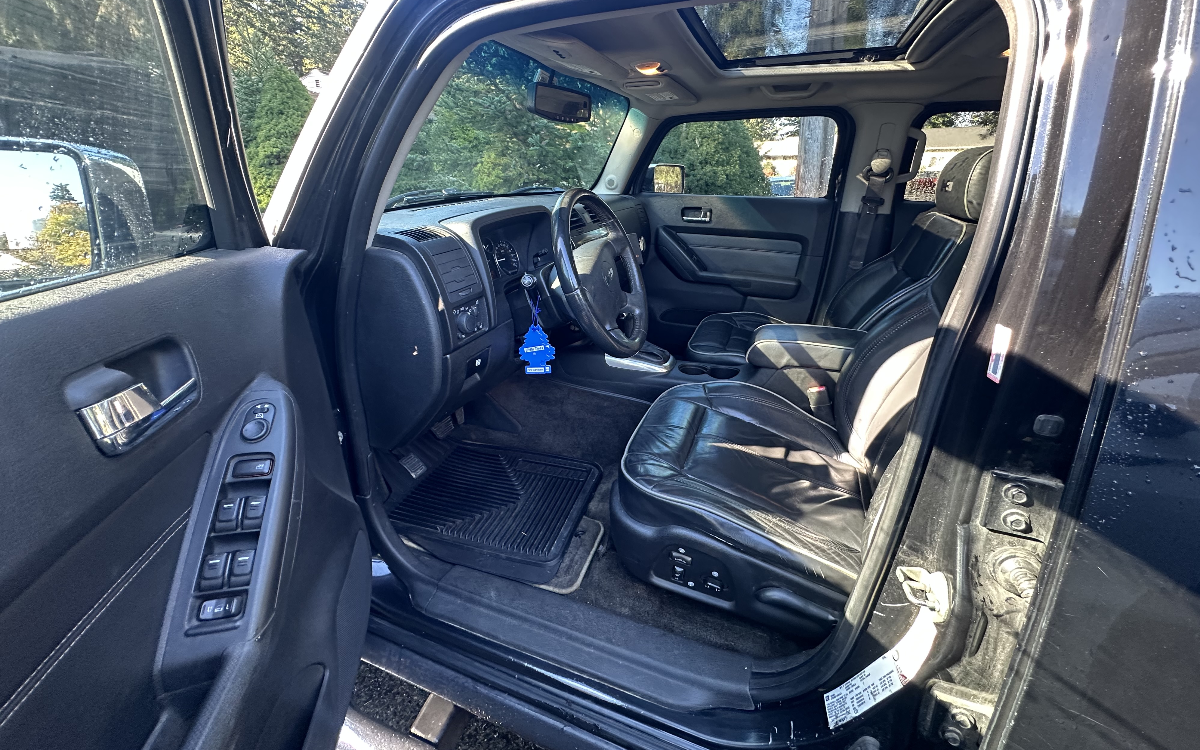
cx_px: 606
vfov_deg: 74.0
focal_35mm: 15
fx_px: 491
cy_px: 302
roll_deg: +0.3
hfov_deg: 101.5
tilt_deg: -14.6
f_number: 2.2
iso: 250
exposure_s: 1/99
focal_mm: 2.22
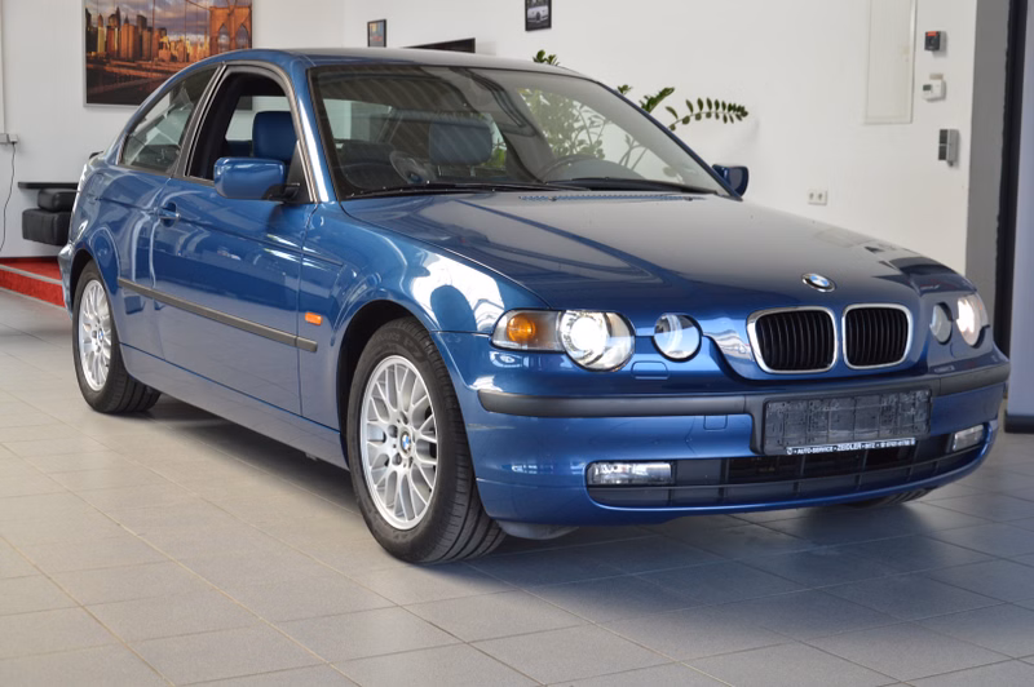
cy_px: 344
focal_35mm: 52
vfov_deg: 25.7
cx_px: 517
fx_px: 1507
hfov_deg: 37.9
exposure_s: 1/100
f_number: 5
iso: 400
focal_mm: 35
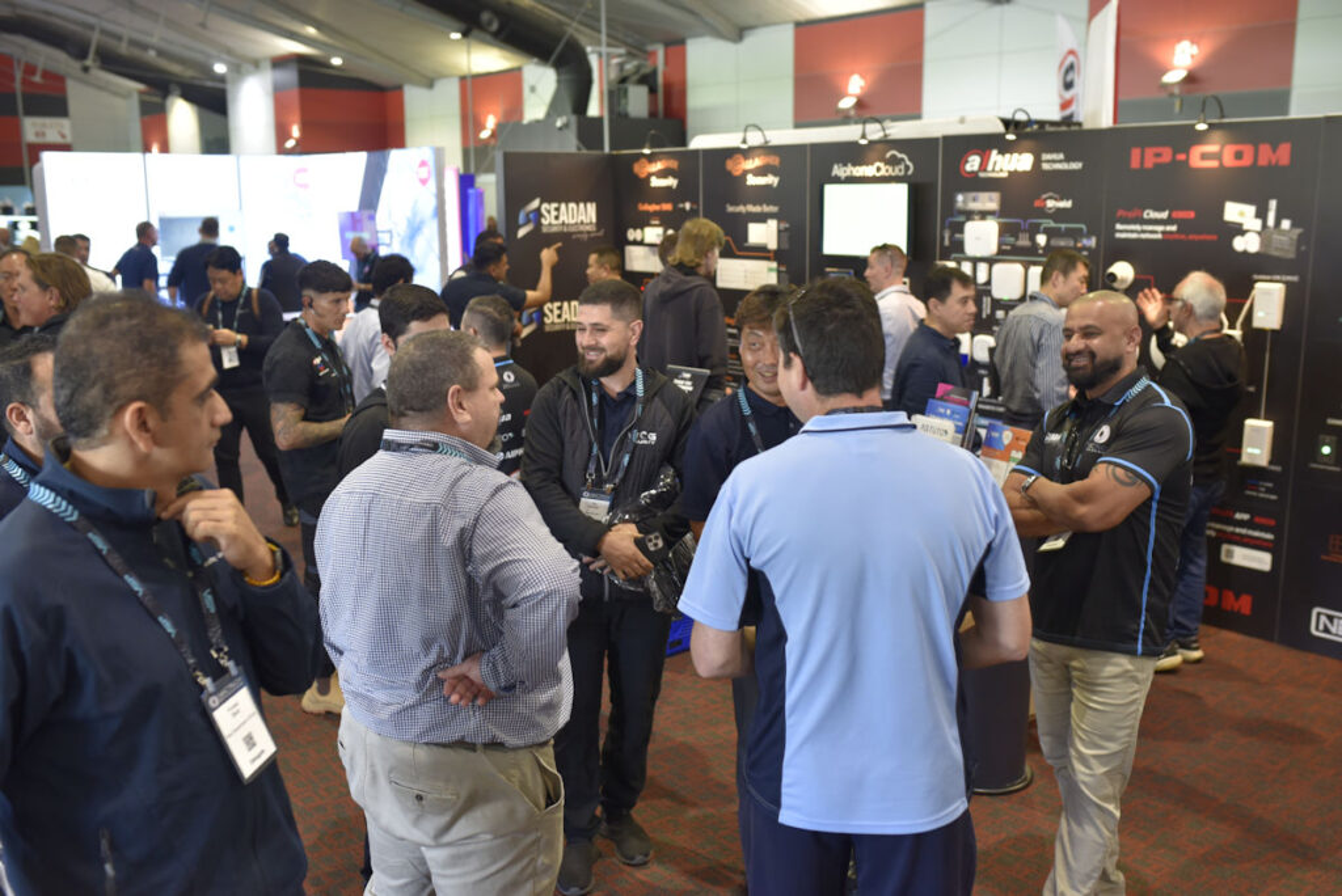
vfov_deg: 37.9
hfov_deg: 54.4
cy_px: 448
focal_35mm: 35
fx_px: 1305
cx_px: 671
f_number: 3.2
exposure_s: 1/60
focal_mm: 35
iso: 800
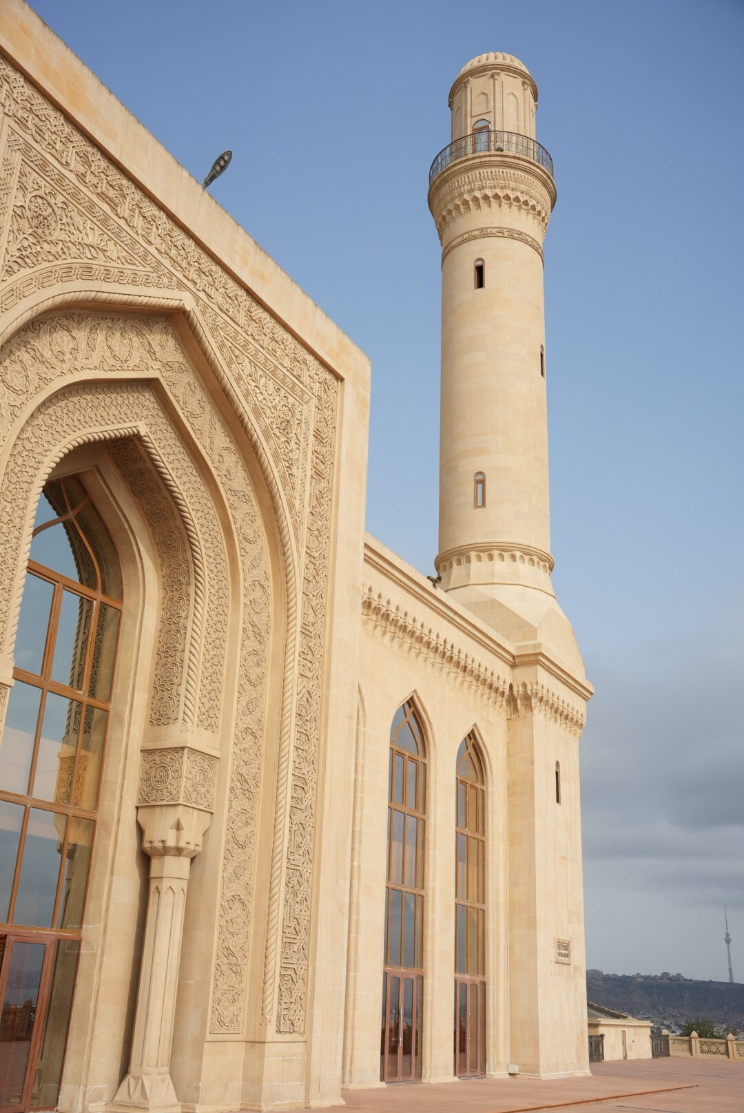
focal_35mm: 37
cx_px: 372
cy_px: 556
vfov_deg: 52.2
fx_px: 1136
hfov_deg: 36.3
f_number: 5.6
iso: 800
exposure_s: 1/4000
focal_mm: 36.7
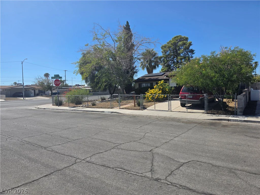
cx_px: 130
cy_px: 98
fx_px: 173
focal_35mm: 23
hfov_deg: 73.9
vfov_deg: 58.9
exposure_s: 1/7622
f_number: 1.4
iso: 64
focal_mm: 6.5
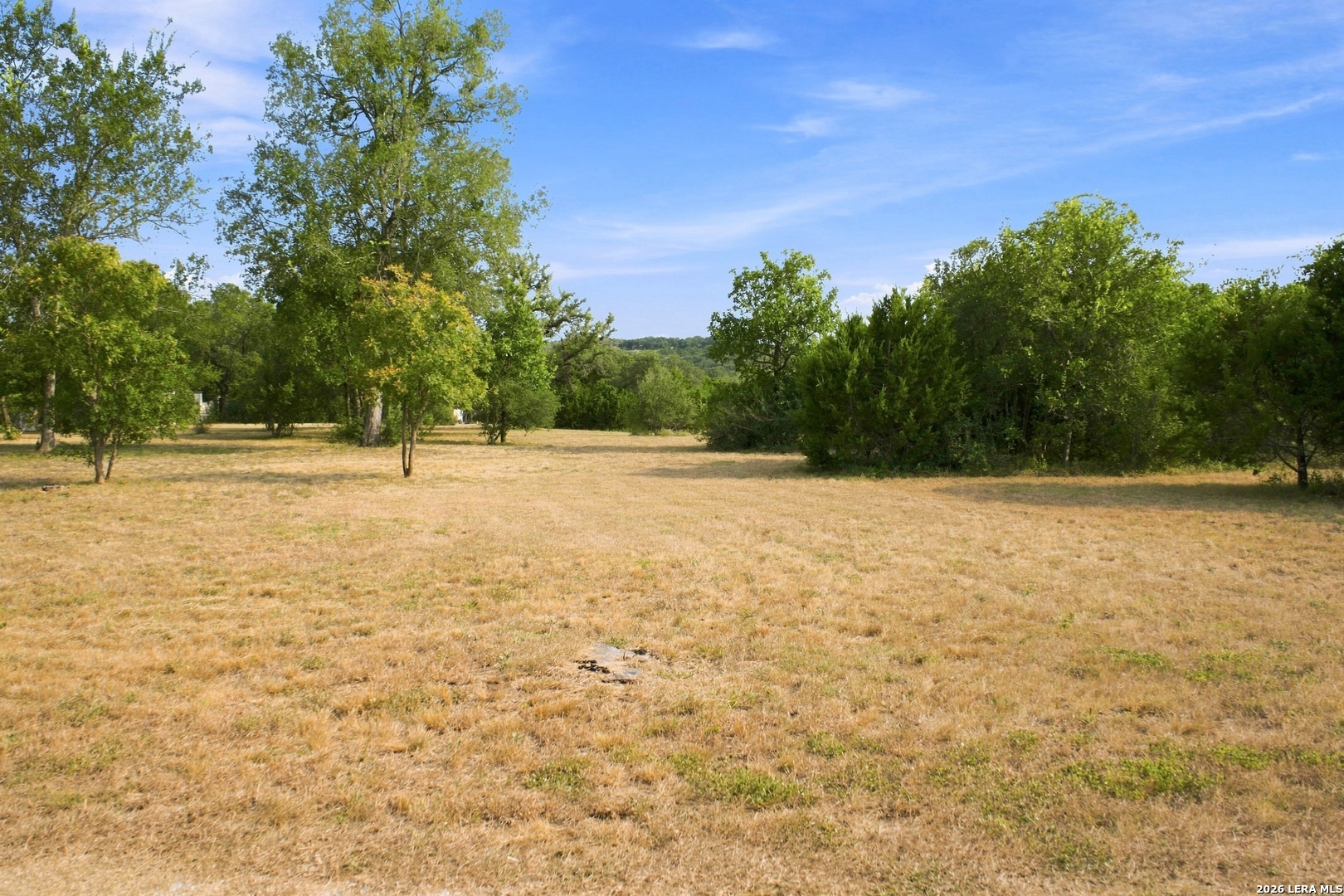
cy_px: 448
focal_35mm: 29
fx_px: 1083
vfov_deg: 45.0
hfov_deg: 63.7
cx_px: 672
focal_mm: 29
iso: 800
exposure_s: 1/800
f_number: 10
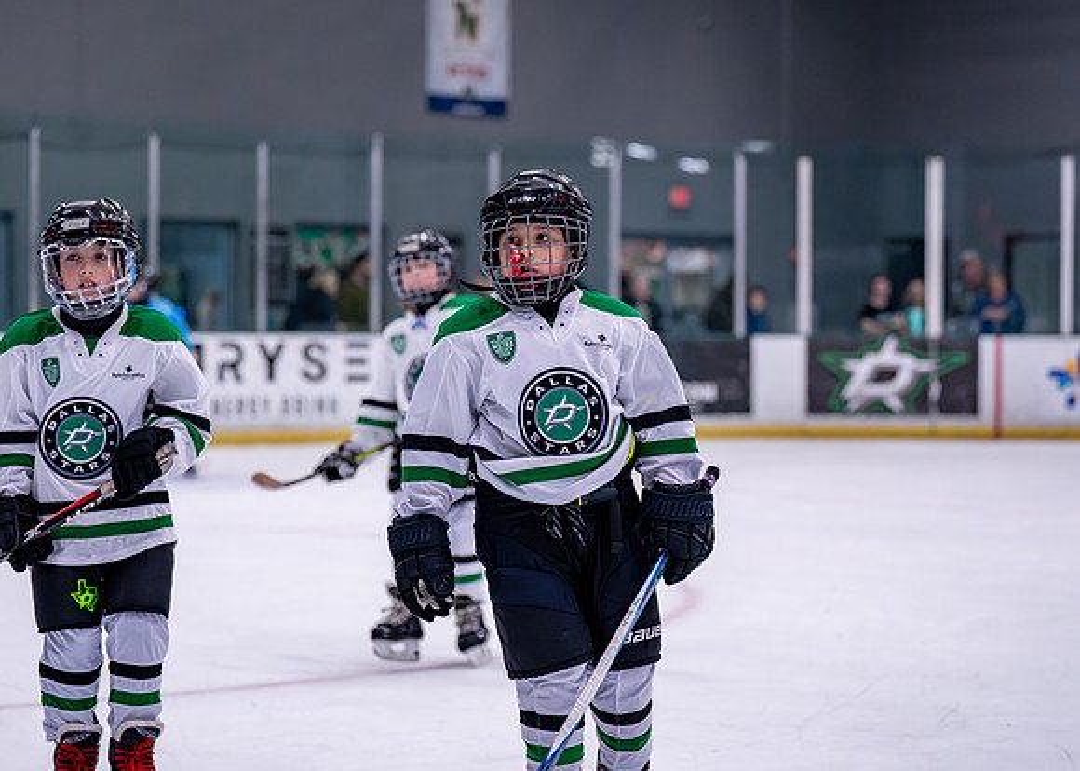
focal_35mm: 99
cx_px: 504
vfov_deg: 14.5
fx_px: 3036
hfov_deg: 20.2
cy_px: 337
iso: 2500
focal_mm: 83
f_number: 2.8
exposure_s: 1/1250
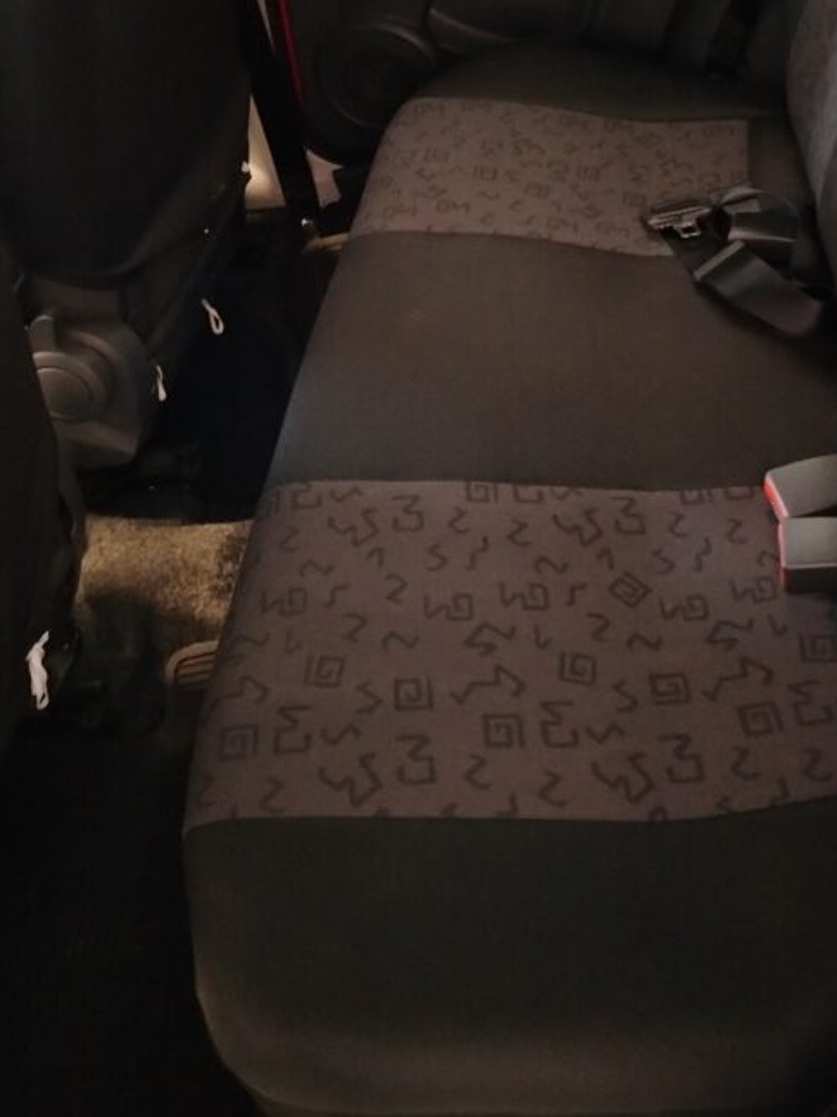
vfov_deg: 47.0
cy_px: 268
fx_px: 1226
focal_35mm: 38
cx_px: 576
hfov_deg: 37.2
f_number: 1.75
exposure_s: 1/12.5
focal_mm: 5.25
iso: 14208
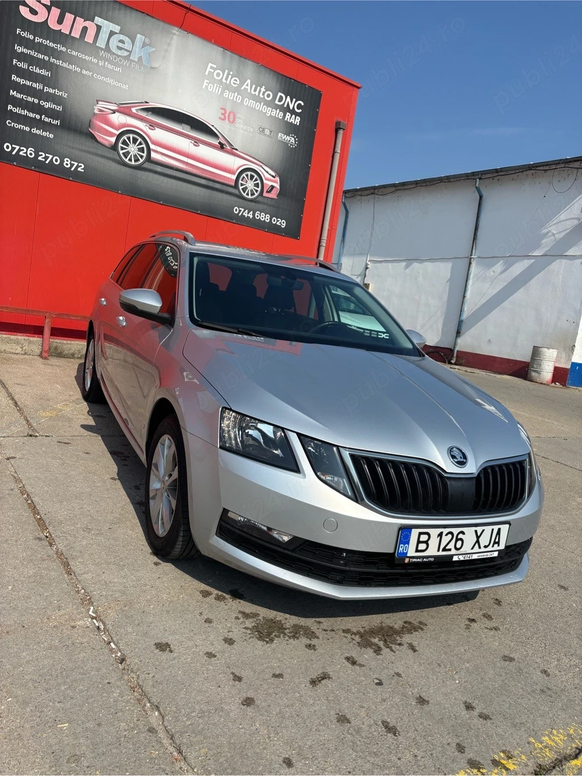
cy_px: 388
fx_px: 583
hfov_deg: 53.0
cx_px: 291
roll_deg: -8.9
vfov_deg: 67.3
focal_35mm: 26
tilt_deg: -7.2
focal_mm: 5.96
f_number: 1.6
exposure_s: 1/4854
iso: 50
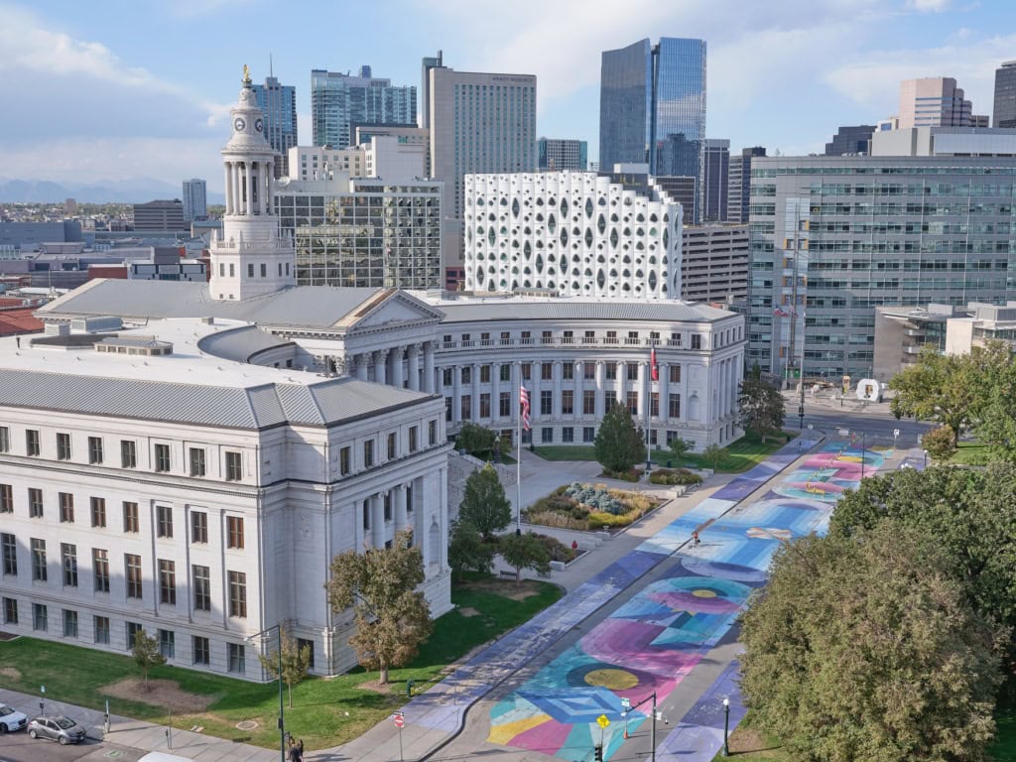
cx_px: 508
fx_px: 1174
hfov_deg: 46.8
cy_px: 381
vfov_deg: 36.0
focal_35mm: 40
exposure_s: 1/110
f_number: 11
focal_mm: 50.8
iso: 200
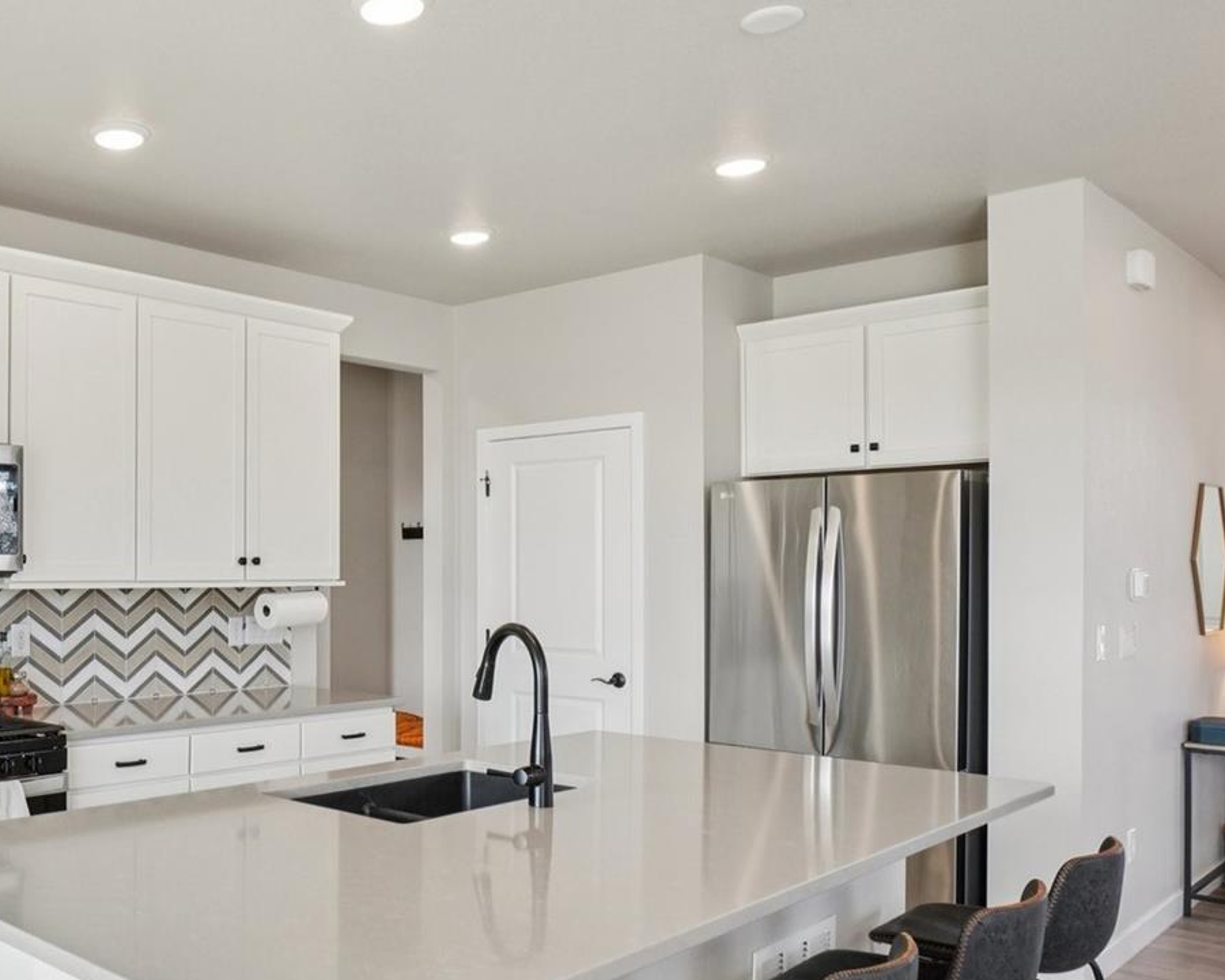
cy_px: 583
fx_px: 1088
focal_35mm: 30
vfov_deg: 48.3
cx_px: 177
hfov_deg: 53.2
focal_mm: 12
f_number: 8
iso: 400
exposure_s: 1/60
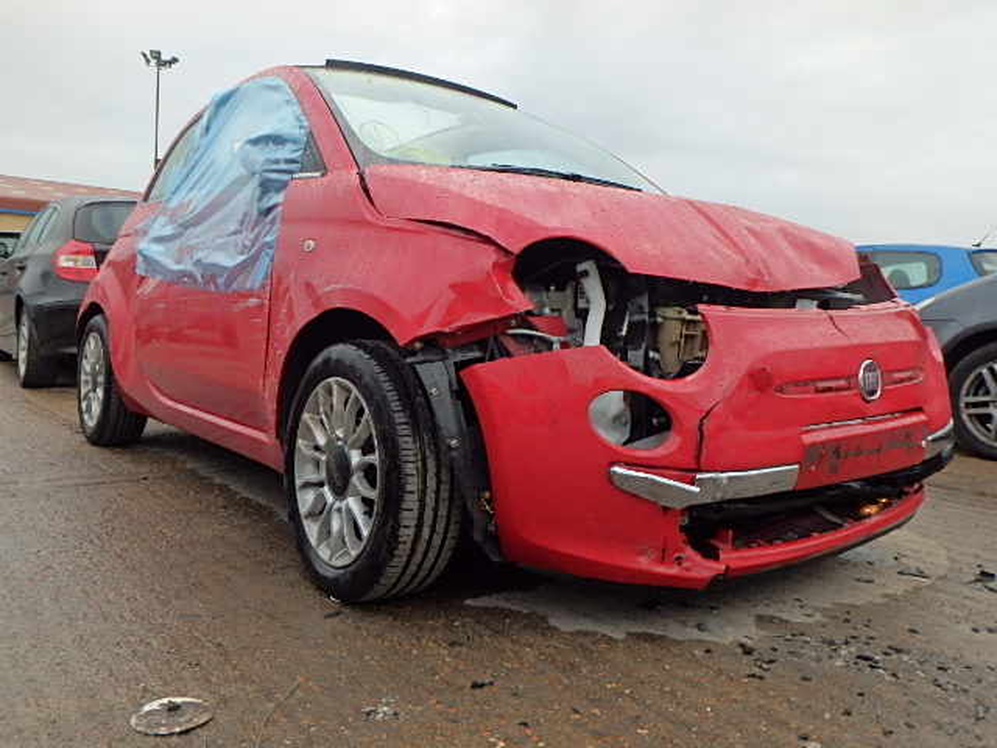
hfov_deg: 61.7
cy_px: 374
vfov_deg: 48.2
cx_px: 498
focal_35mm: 29
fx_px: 835
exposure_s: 1/200
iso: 125
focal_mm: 5.2
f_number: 4.6
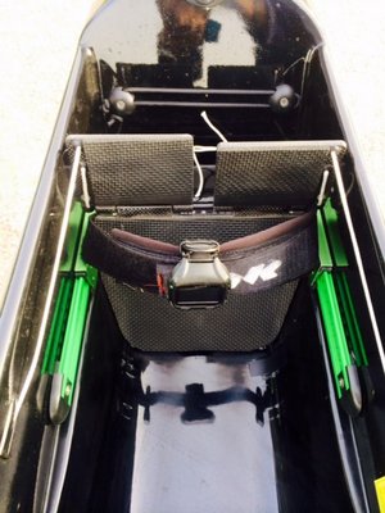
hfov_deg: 46.8
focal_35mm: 30
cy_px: 256
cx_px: 192
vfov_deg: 60.0
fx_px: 445
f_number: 2.2
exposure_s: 1/60
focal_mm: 4.12
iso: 40
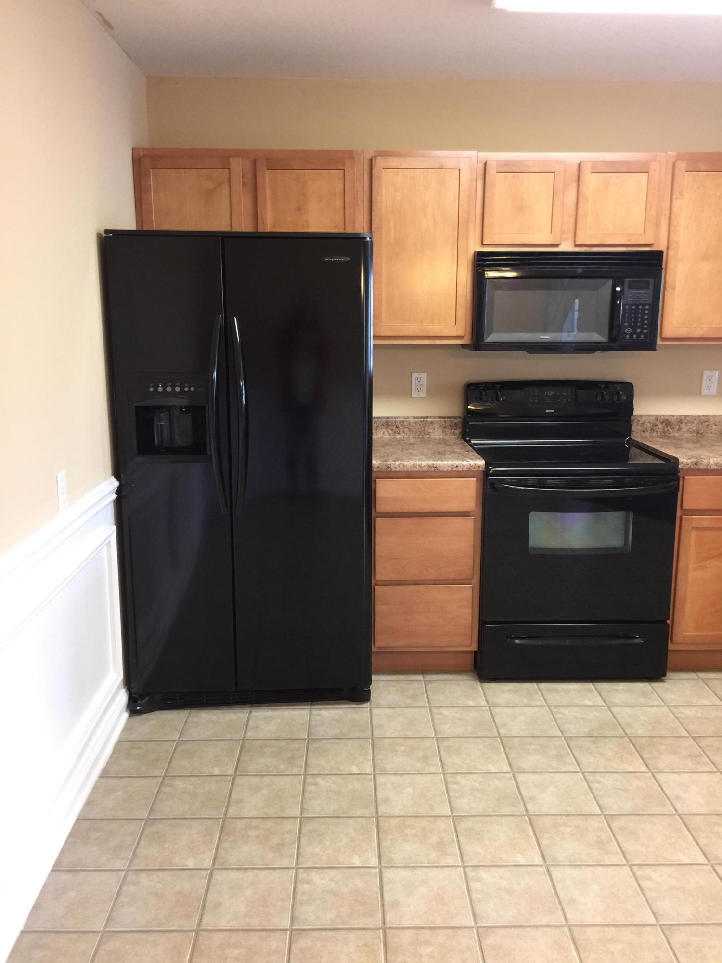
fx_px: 806
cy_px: 482
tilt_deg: -10.6
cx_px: 361
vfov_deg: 61.7
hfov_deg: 48.2
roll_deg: -0.7
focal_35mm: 29
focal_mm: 4.15
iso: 80
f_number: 2.2
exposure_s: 1/15
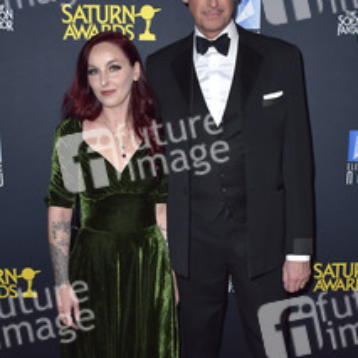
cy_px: 237
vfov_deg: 33.1
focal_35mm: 51
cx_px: 192
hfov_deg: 33.4
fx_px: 597
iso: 250
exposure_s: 1/250
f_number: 6.3
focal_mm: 32
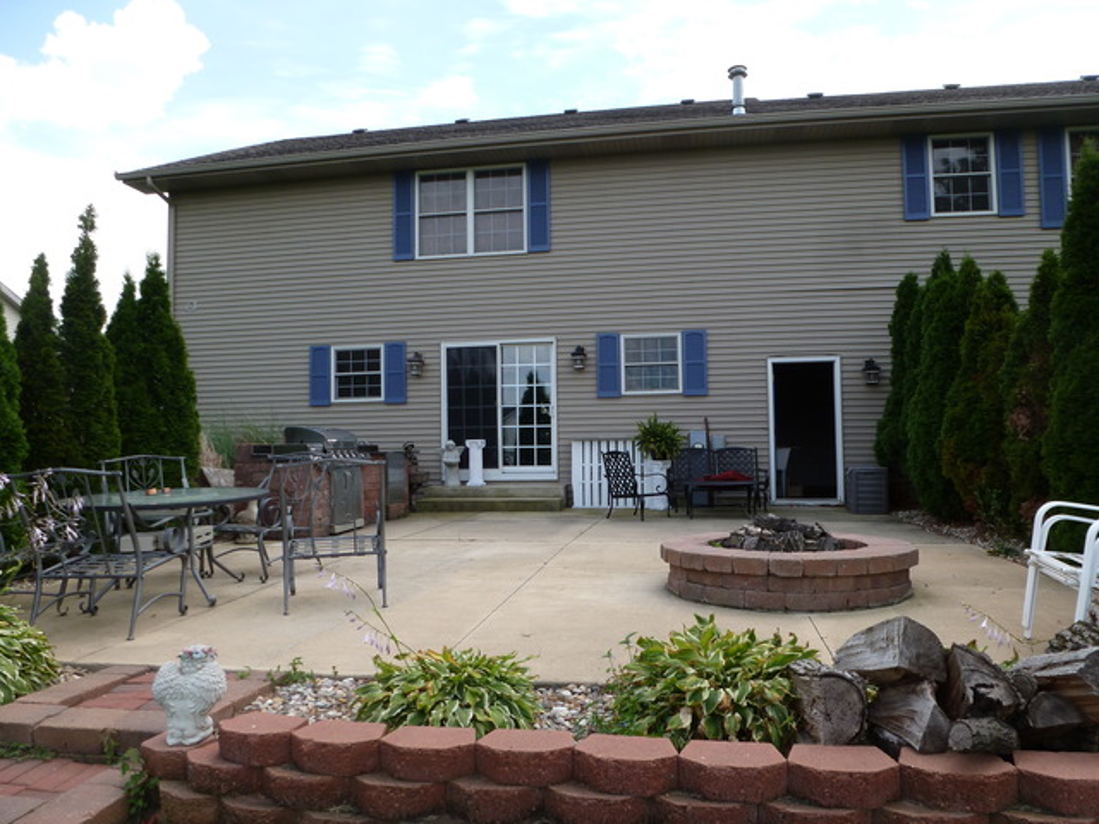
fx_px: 762
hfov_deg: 71.6
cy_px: 412
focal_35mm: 24
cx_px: 550
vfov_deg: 56.8
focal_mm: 4.3
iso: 100
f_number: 4
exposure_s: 1/250
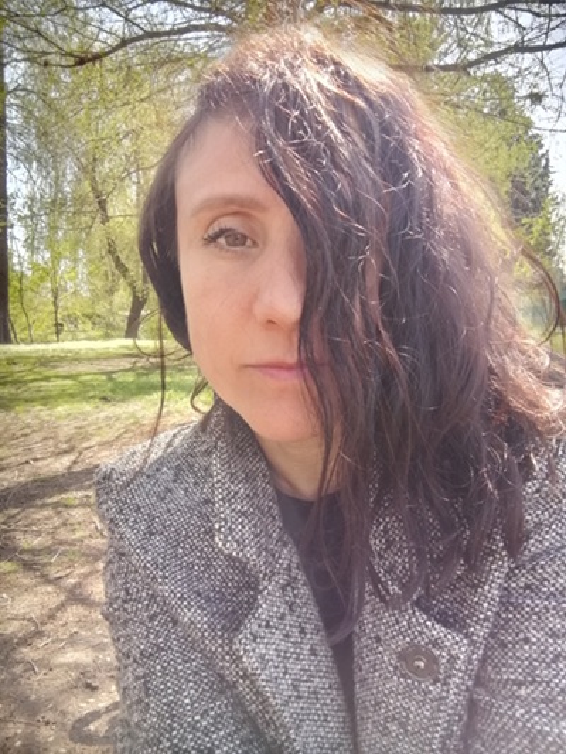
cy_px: 377
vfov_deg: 67.3
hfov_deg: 53.1
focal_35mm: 26
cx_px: 283
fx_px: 567
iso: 50
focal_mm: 2.7
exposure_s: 1/120
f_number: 2
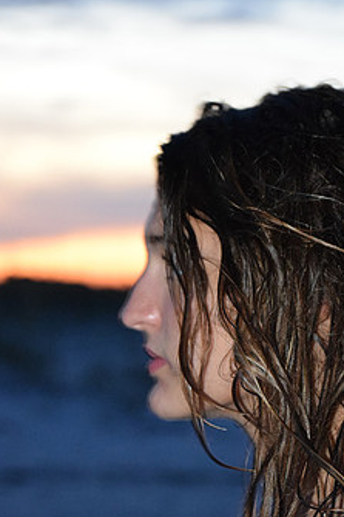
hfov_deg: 9.6
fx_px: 2050
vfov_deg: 14.3
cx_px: 243
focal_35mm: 143
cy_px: 432
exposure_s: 1/8
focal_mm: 55
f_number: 4
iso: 3200
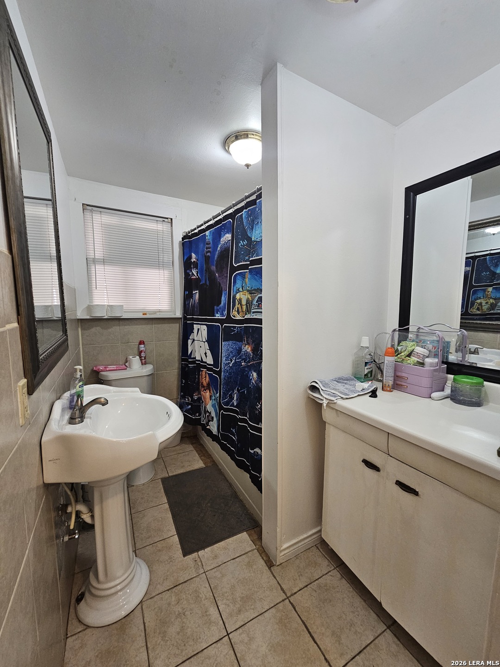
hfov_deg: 89.9
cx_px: 250
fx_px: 250
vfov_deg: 106.2
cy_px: 334
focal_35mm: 13
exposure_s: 1/60
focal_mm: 2.2
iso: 160
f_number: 2.2
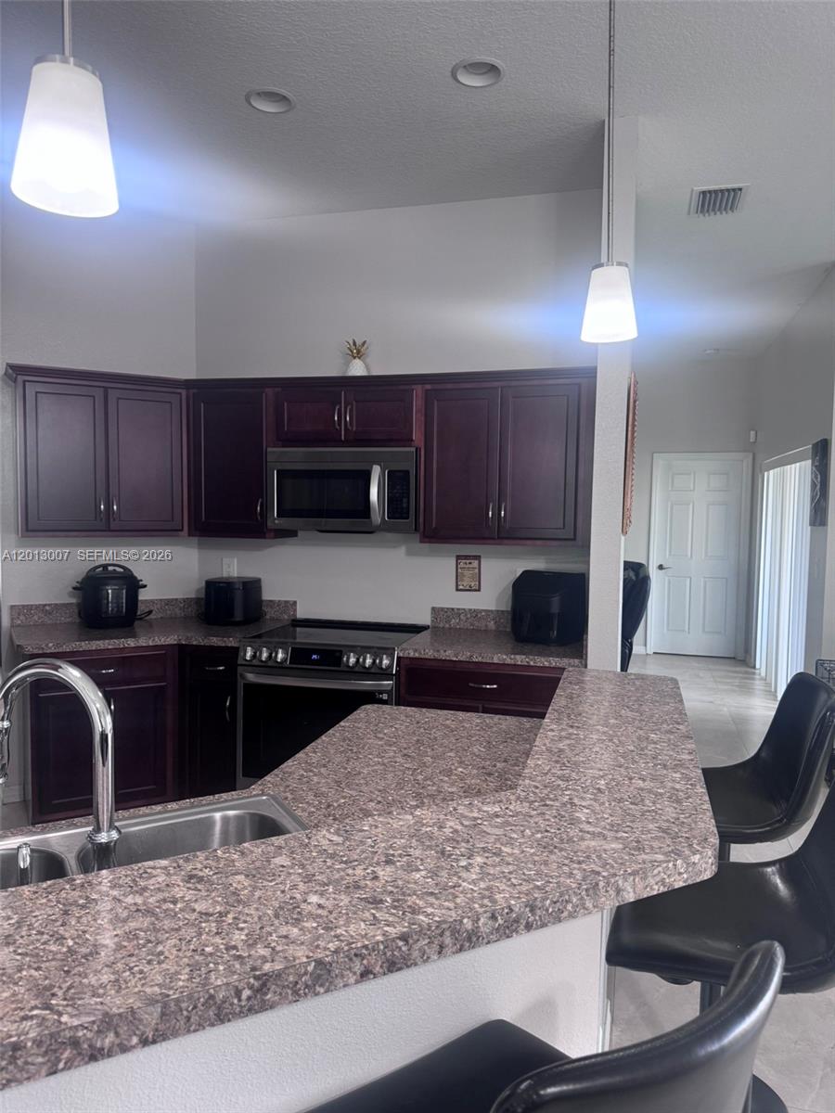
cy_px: 556
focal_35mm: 24
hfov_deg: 56.8
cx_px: 418
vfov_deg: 71.6
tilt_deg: -3.4
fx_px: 772
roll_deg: -0.4
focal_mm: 6.76
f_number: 1.78
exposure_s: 1/60
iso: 160
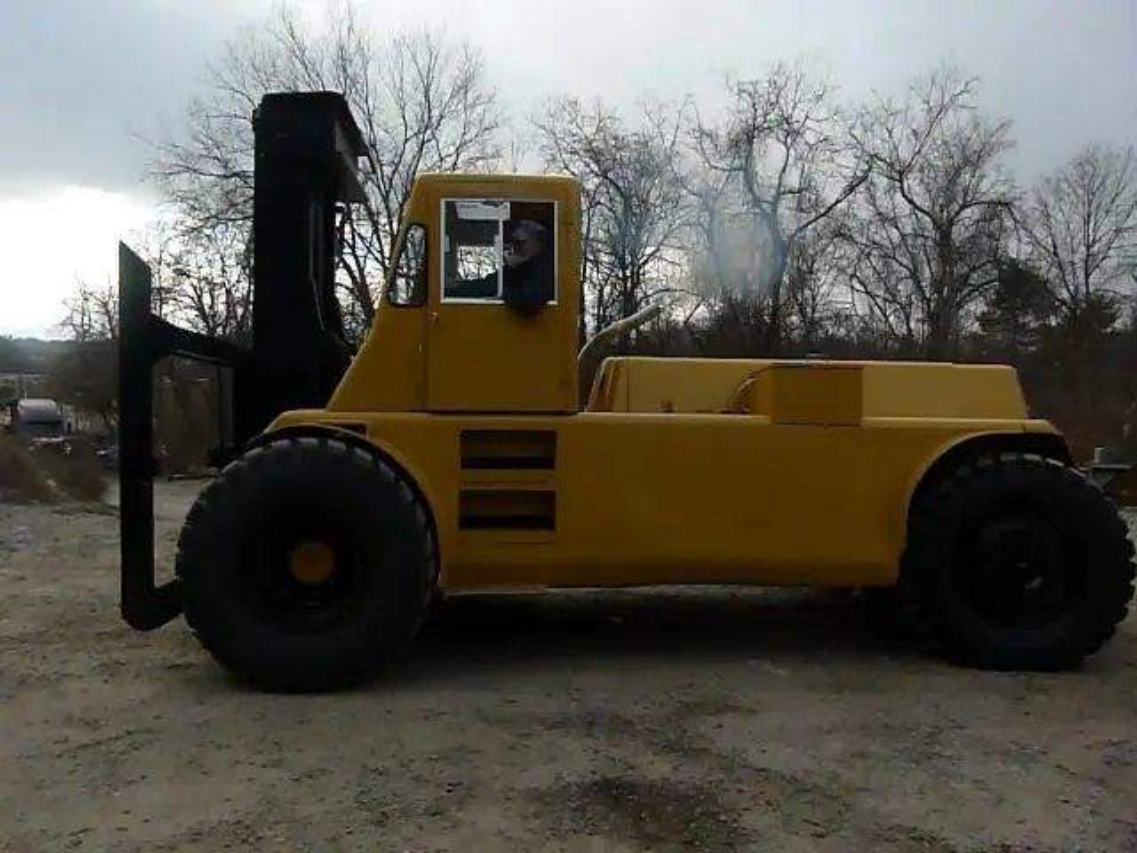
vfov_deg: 54.9
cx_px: 568
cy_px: 426
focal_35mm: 25
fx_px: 821
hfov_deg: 69.4
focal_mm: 4.5
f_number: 4
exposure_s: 1/200
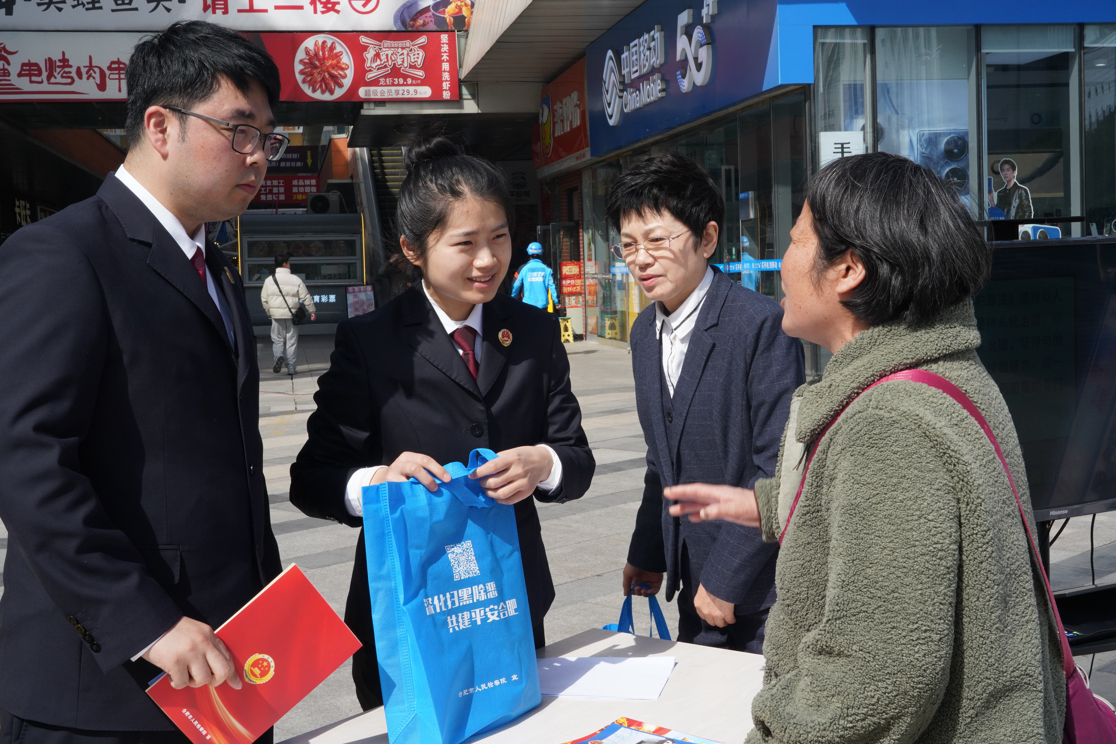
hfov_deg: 42.7
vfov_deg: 29.2
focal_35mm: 46
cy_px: 363
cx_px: 565
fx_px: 1426
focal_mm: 44
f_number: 22
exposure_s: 1/250
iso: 800
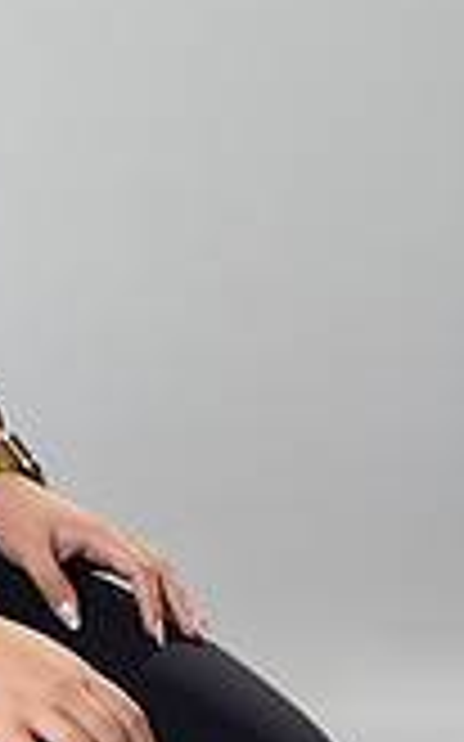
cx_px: -113
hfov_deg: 5.5
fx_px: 4779
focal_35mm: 236
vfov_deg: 8.9
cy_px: 85
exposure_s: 1/125
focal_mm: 85
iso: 200
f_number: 2.8
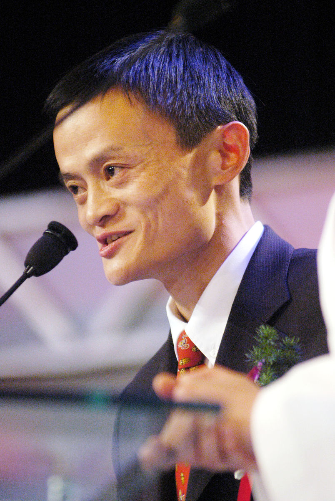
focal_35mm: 300
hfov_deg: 4.6
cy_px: 250
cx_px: 168
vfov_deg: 6.9
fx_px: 4173
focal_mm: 200
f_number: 2.8
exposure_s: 1/500
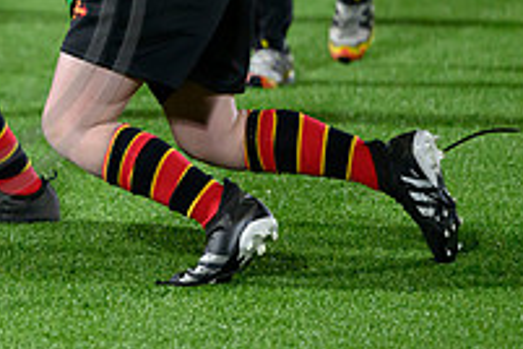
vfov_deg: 3.0
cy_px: -43
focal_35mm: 461
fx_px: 6697
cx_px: -120
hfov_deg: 4.5
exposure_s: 1/1600
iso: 6400
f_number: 3.2
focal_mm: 160
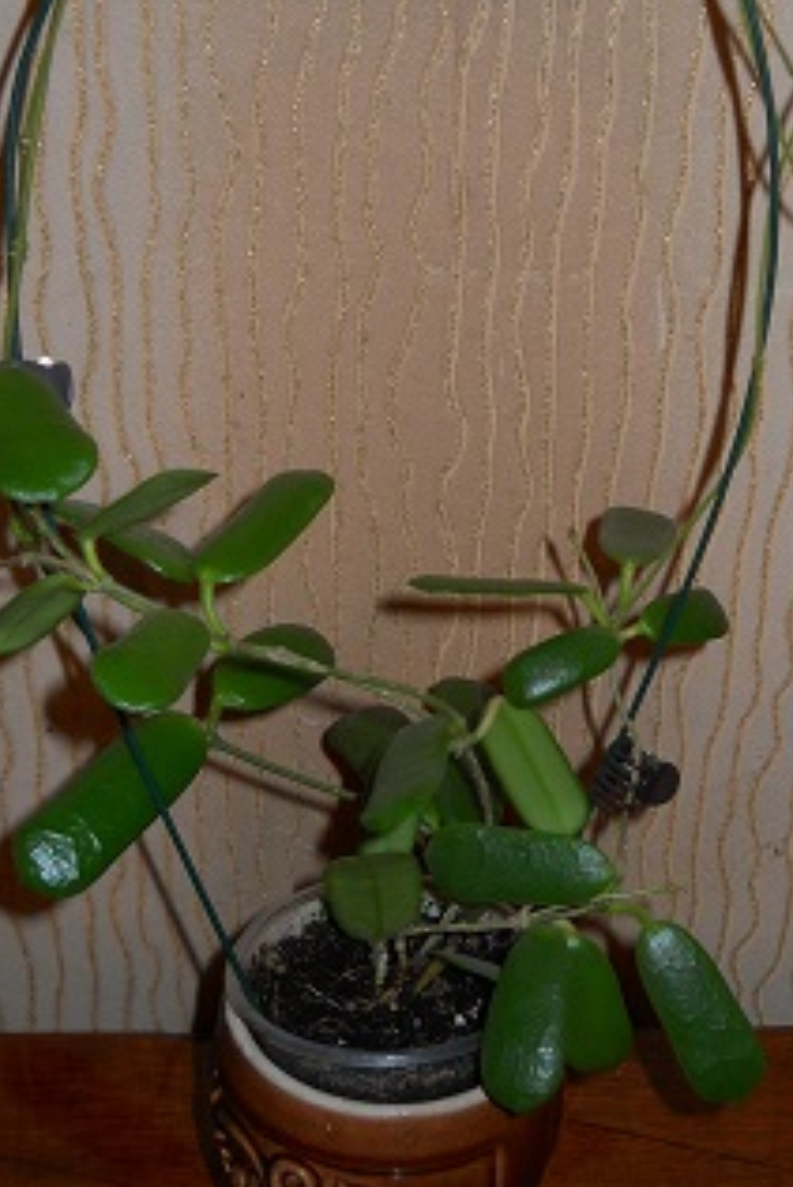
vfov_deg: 36.8
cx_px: 395
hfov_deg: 25.1
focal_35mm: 54
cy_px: 522
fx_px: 1782
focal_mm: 6.72
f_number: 3.1
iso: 80
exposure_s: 1/30
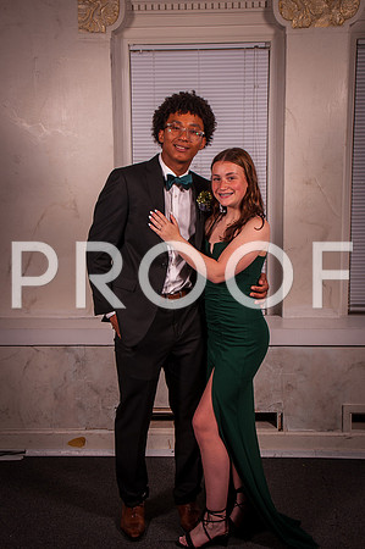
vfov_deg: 35.1
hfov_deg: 23.7
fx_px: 869
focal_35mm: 57
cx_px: 182
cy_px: 274
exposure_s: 1/125
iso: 200
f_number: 14
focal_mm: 38
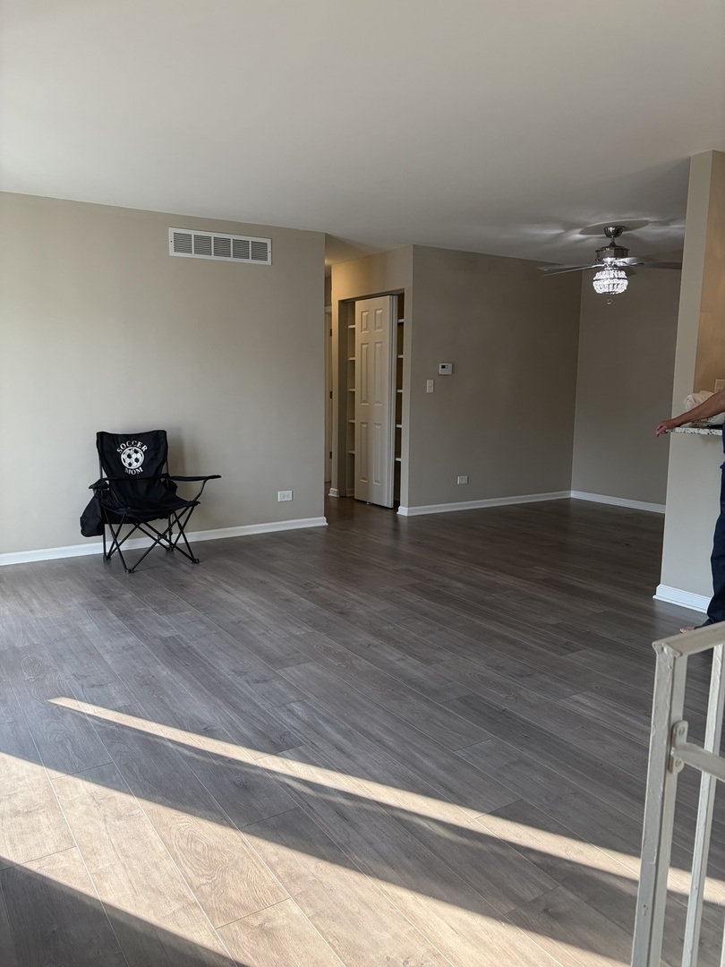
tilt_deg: -7.6
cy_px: 484
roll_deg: -0.2
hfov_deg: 53.1
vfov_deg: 67.3
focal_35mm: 26
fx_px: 726
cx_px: 362
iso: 64
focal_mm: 5.96
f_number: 1.6
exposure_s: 1/139
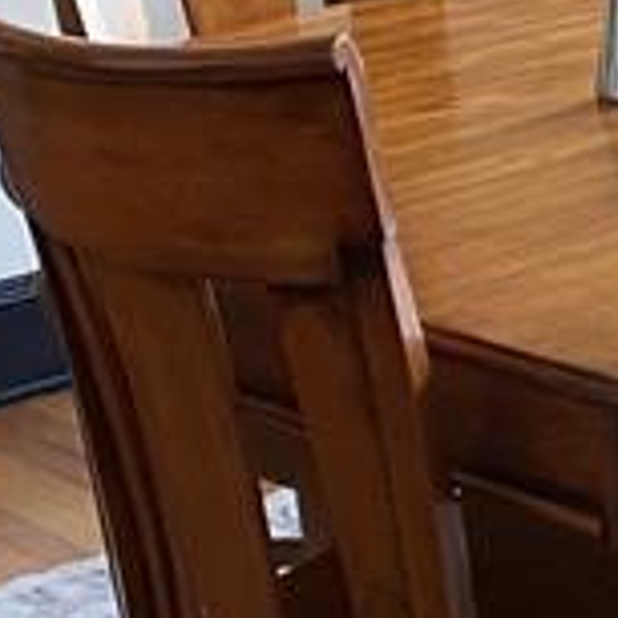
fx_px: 3111
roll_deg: +2.1
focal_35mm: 154
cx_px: 1301
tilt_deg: -16.1
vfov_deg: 11.3
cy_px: 149
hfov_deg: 10.3
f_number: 1.8
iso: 160
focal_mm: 4.25
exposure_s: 1/60
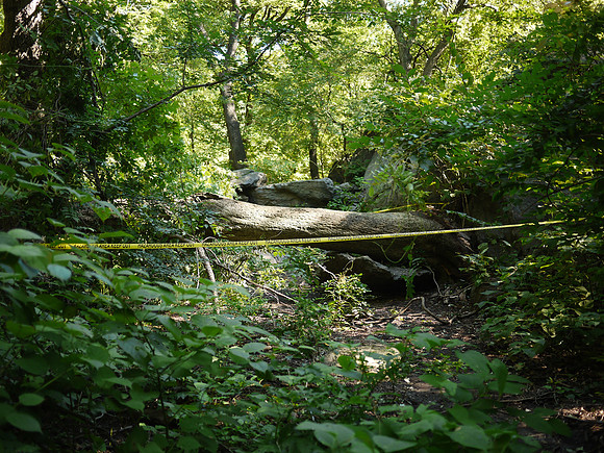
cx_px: 302
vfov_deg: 36.0
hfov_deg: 46.8
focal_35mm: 40
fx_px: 698
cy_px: 226
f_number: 1.7
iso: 160
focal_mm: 20
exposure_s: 1/250
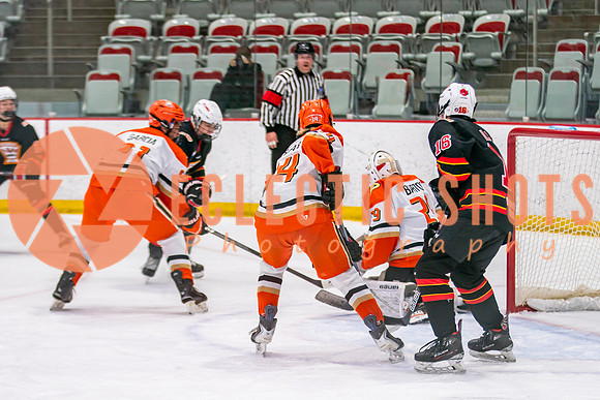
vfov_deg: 8.5
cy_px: 303
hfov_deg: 12.7
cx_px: 300
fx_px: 2685
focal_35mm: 161
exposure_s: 1/640
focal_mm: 100
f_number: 2.8
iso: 640
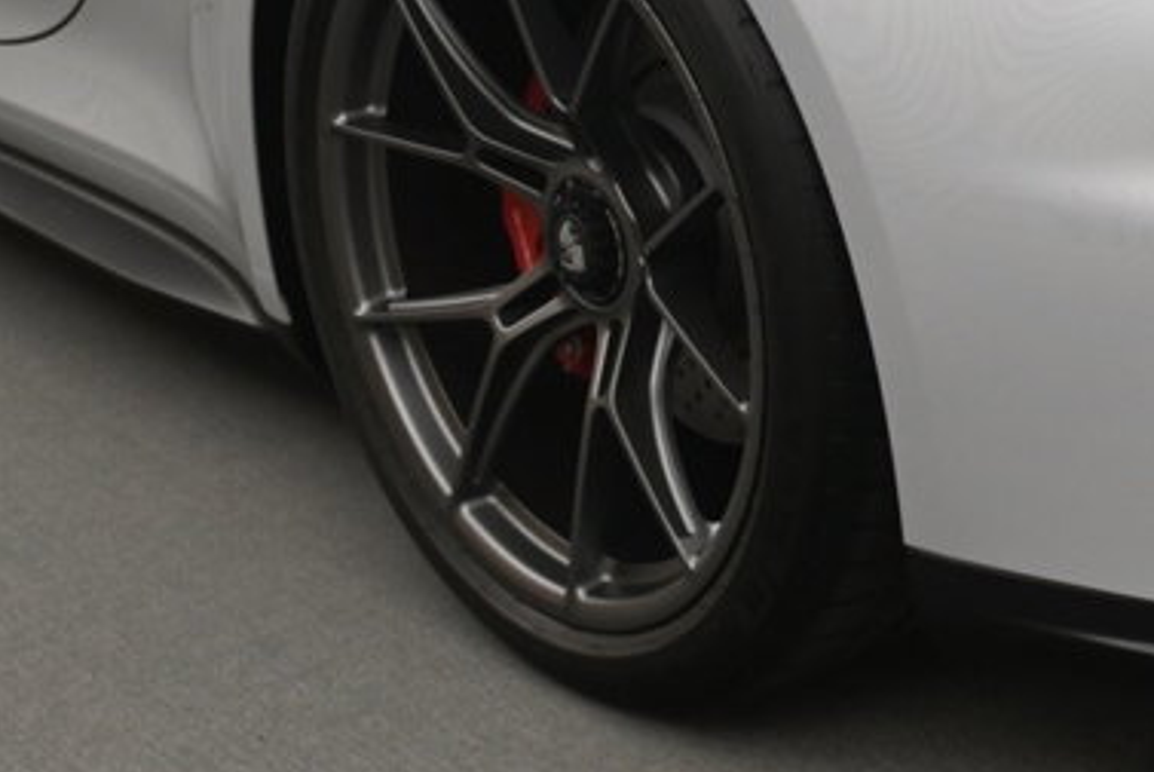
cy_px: -133
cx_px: 1365
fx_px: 3657
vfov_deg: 11.8
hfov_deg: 17.2
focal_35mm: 114
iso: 560
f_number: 4.5
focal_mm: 28
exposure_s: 1/50
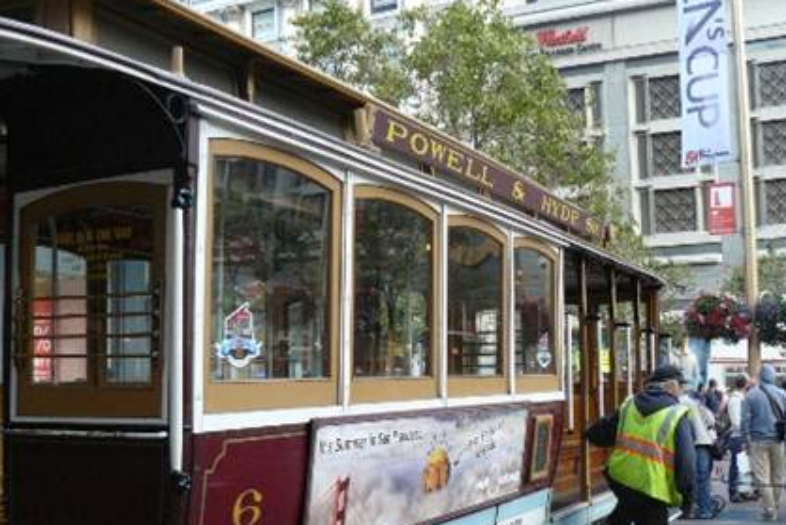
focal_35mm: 43
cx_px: 417
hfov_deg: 45.4
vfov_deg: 31.1
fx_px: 939
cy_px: 333
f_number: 2.8
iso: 200
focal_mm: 6
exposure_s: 1/100
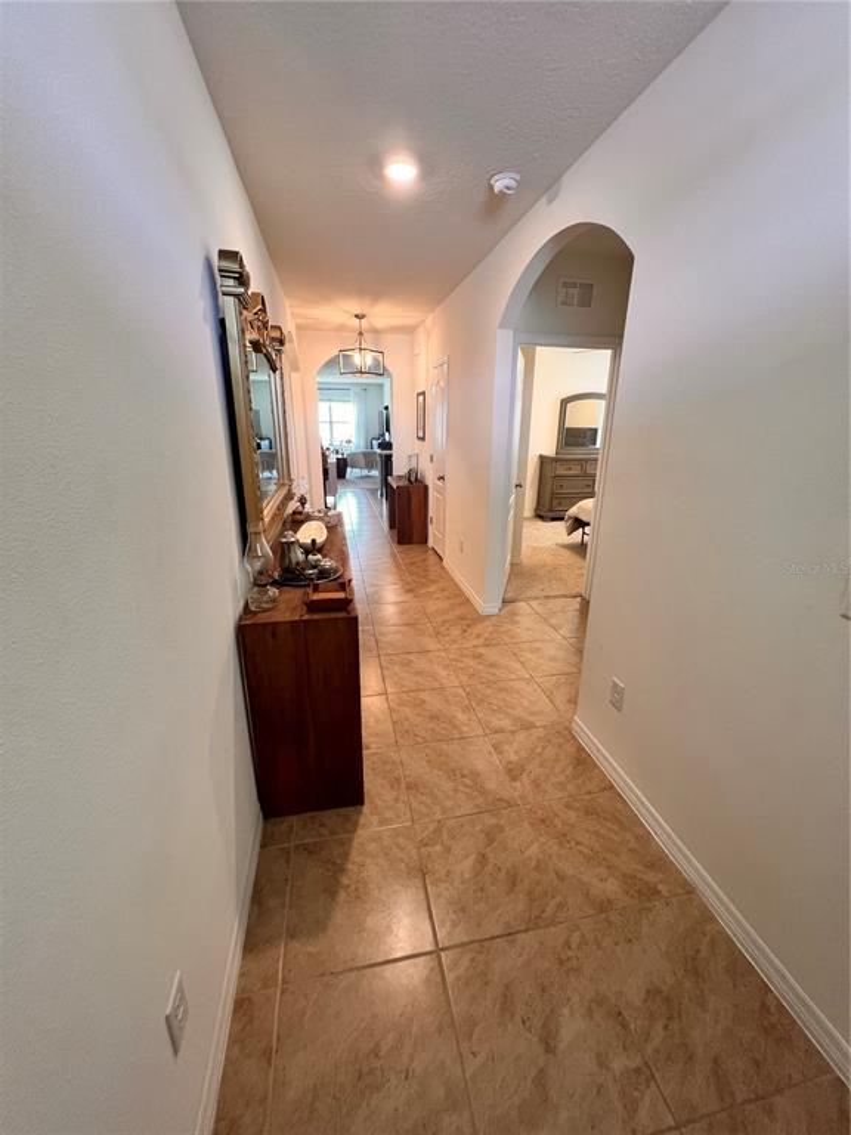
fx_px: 426
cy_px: 568
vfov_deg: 106.2
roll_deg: -0.3
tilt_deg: -19.9
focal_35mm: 13
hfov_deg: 89.9
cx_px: 426
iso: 125
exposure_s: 1/60
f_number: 1.8
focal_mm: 1.57
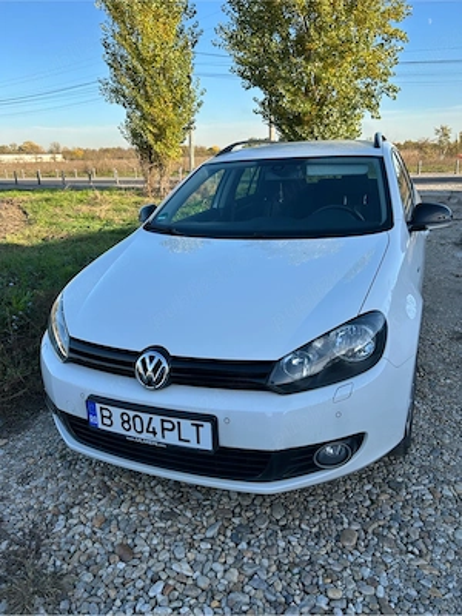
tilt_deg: -18.4
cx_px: 231
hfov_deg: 53.1
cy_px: 308
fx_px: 463
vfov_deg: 67.3
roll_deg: +1.6
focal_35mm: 26
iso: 50
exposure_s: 1/1311
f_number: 1.5
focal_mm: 5.7
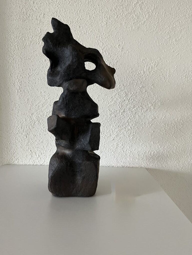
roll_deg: -2.2
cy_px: 128
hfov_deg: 53.1
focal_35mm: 26
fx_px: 192
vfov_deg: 67.3
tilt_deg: -6.9
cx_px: 96
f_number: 1.6
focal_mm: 5.1
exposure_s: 1/60
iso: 320
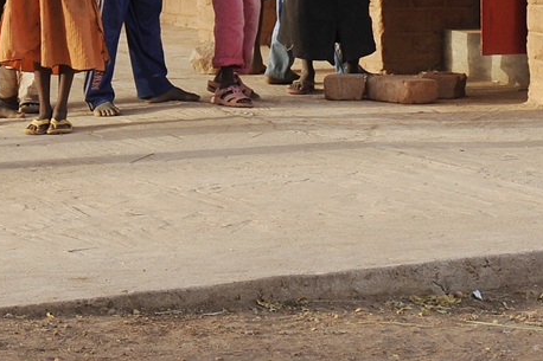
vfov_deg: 5.2
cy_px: -369
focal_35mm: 260
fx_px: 3920
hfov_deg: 7.9
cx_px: 25
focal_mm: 62
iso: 400
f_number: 7.1
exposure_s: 1/250
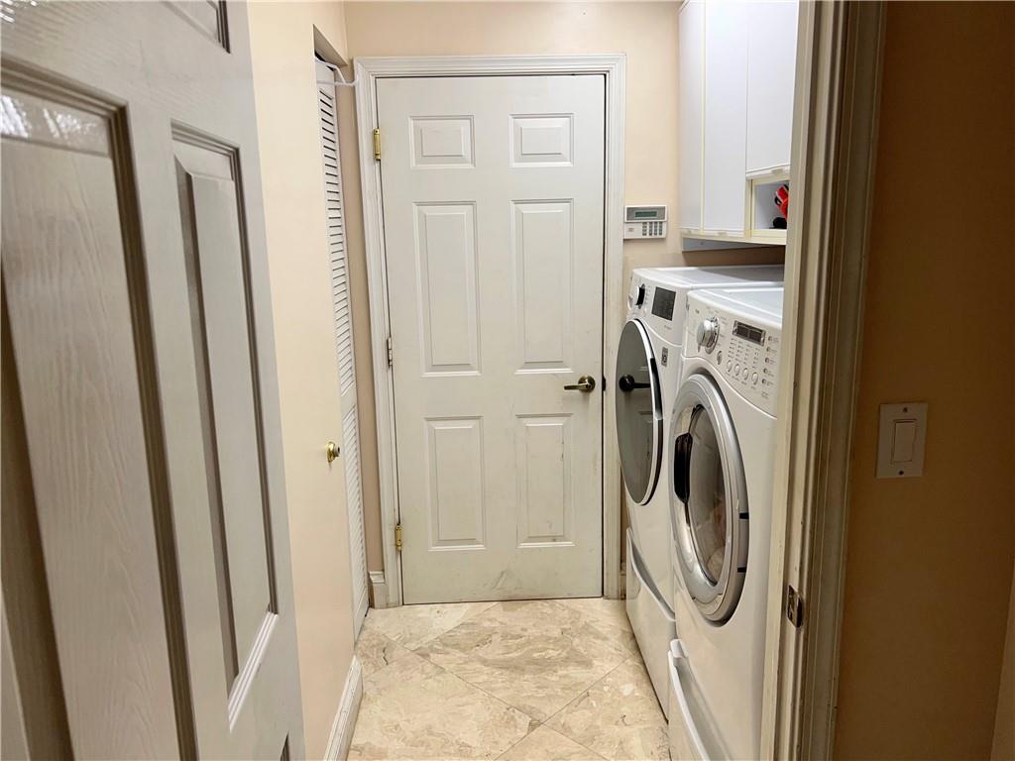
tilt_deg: -12.6
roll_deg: +2.1
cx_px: 508
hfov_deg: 67.3
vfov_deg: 53.1
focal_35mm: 26
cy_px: 380
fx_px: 762
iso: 50
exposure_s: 1/120
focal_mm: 5.7
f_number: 1.5
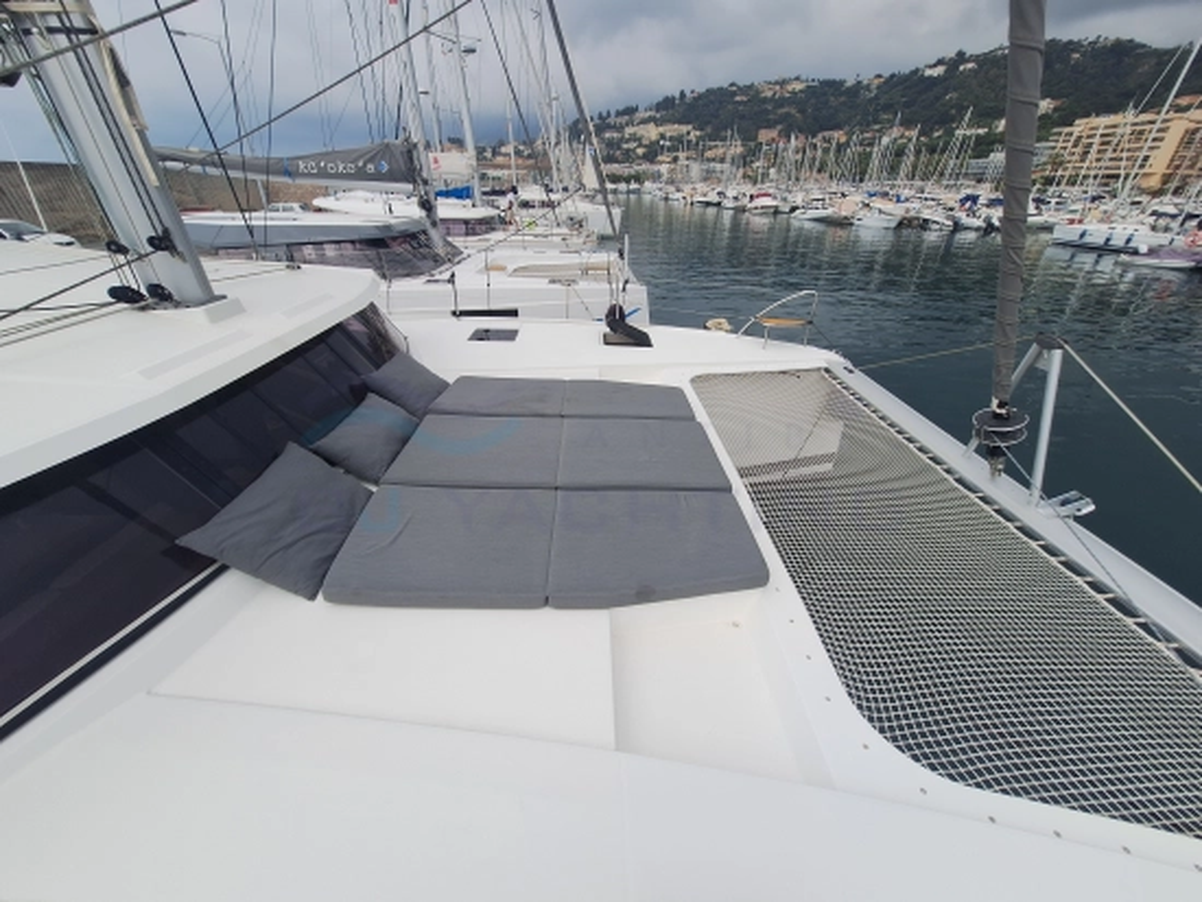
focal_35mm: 13
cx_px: 601
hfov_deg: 106.2
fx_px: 452
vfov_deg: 90.0
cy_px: 451
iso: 40
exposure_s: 1/2110
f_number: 2.2
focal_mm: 1.74
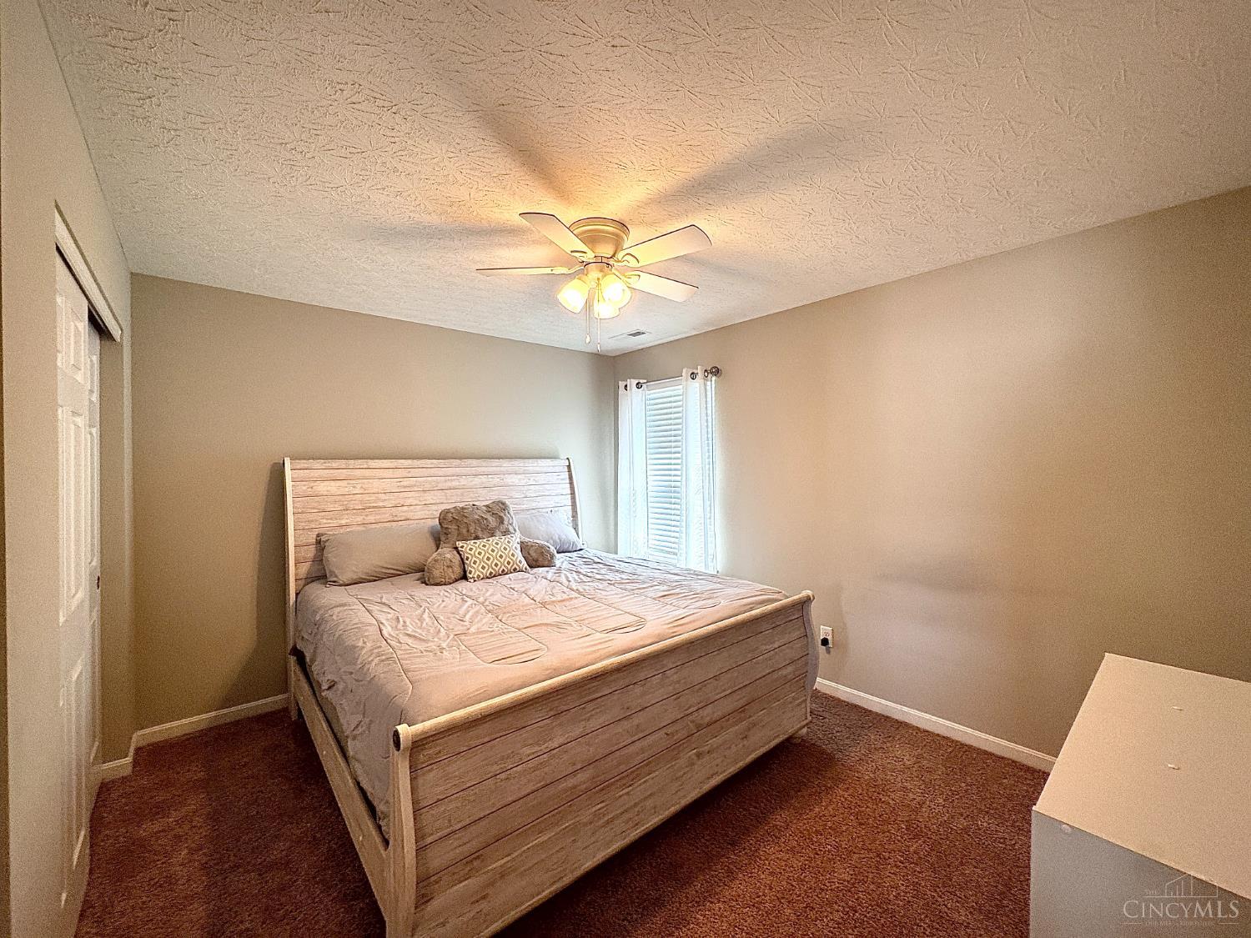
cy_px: 469
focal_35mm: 14
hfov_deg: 102.1
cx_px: 626
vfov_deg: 85.7
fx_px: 506
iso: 160
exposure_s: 1/120
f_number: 2.2
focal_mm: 2.22
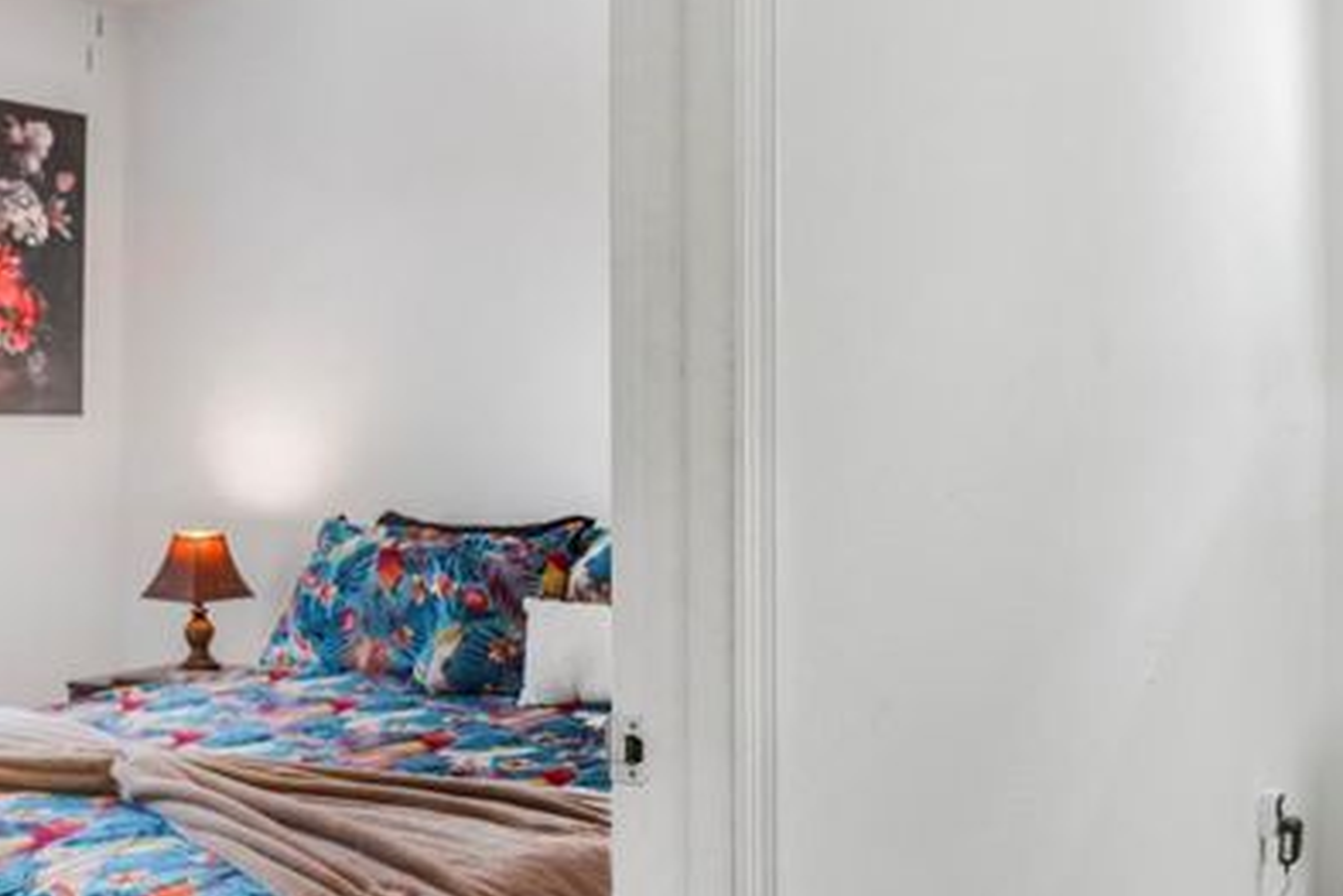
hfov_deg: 45.1
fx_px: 1604
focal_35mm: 43
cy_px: 392
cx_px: 818
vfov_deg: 31.2
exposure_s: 1/125
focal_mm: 16
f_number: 4
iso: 640
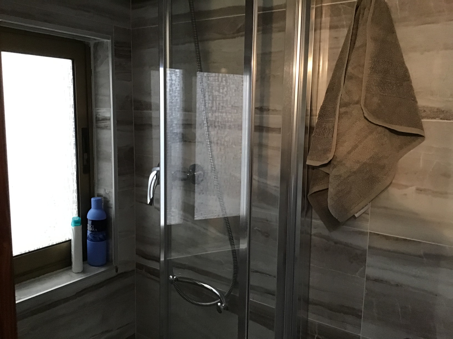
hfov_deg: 58.4
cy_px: 170
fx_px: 406
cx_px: 226
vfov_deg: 45.4
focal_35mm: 31
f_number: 2.4
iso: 250
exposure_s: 1/20
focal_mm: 3.3
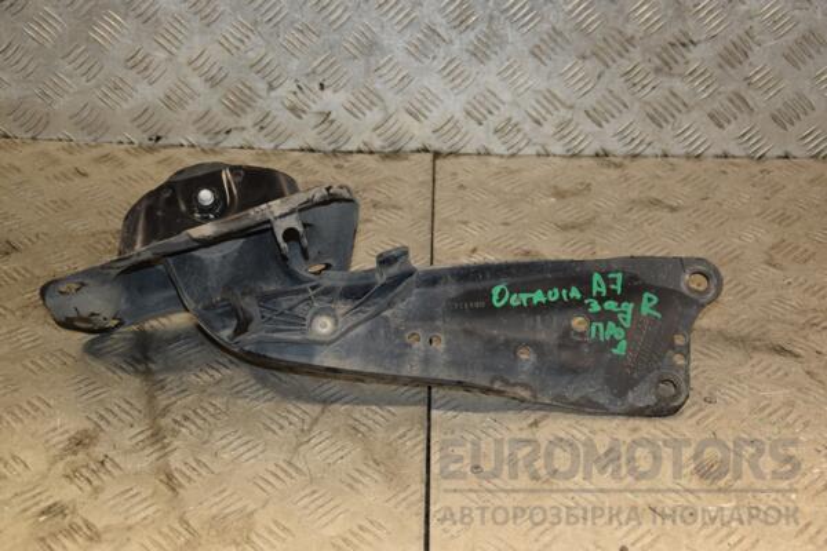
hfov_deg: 35.1
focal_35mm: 57
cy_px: 276
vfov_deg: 23.8
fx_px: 1309
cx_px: 414
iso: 800
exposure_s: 1/200
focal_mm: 38
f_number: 5
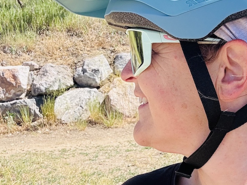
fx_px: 293
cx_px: 208
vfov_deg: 34.3
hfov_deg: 43.0
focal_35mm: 41
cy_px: 42
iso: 25
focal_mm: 2.69
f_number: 1.9
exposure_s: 1/614
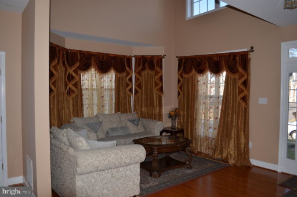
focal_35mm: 27
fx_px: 222
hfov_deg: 67.5
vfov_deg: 47.7
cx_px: 148
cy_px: 98
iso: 100
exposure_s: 1/200
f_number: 3.5
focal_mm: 18
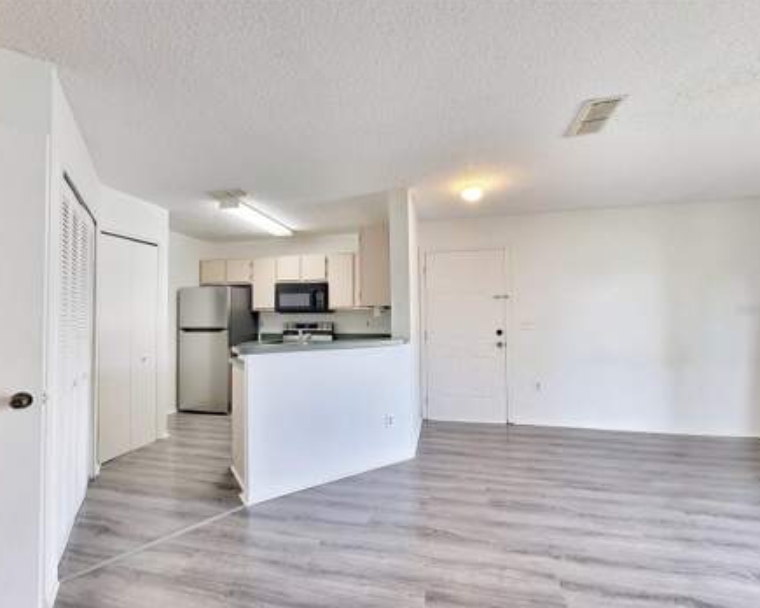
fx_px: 315
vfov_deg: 88.0
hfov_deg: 100.7
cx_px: 367
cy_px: 309
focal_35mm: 14
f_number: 2.2
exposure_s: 1/60
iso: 160
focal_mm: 2.2
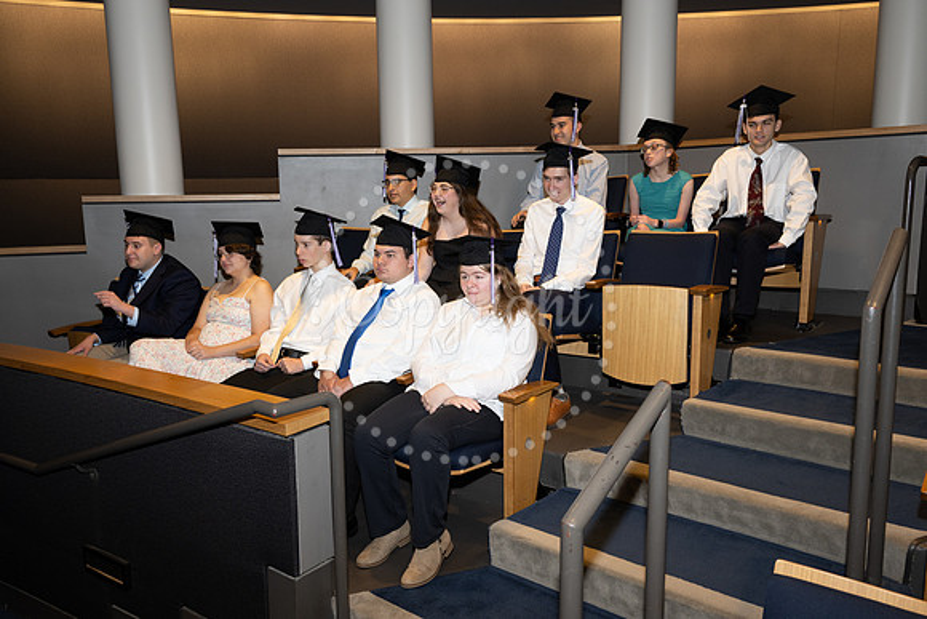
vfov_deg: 48.0
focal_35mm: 27
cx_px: 464
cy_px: 310
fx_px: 695
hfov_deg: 67.4
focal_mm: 27
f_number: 5.6
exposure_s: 1/80
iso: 640
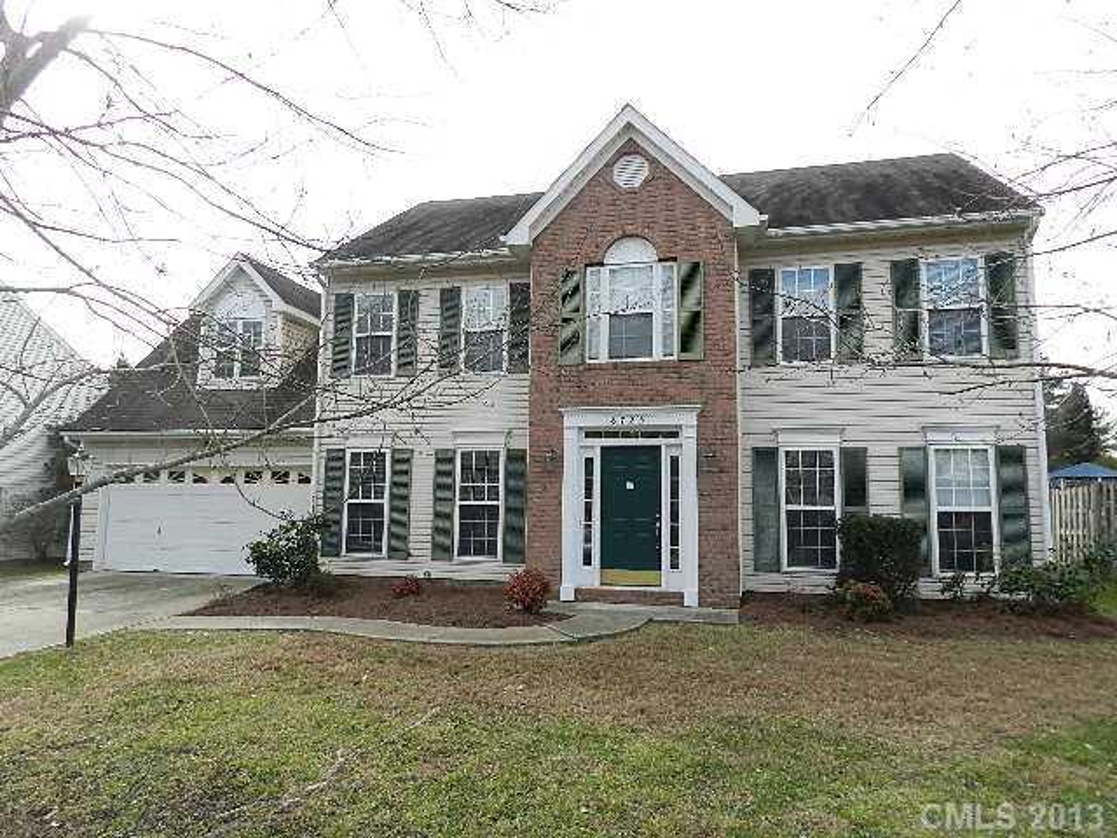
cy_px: 419
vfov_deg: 58.9
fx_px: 742
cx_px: 558
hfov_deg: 73.9
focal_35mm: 23
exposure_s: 1/640
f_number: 3.4
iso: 160
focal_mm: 4
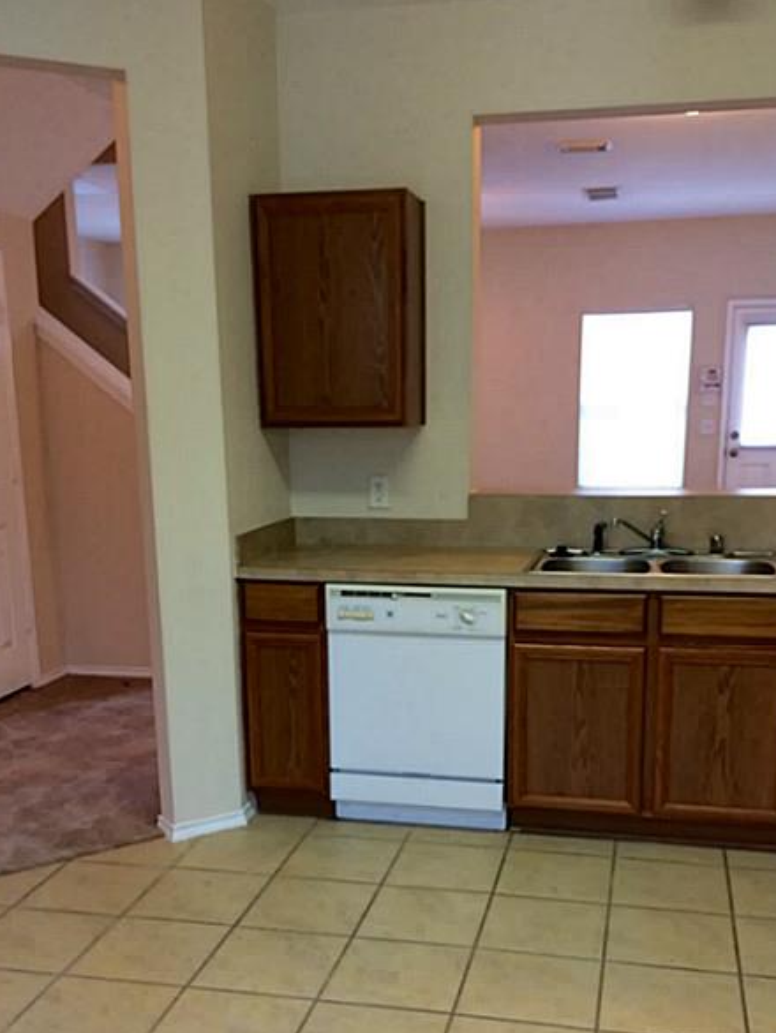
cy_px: 645
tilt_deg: -12.7
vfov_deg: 48.5
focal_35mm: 38
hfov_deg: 37.7
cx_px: 402
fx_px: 1135
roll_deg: +1.3
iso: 160
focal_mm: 4.15
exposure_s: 1/33
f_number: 2.2
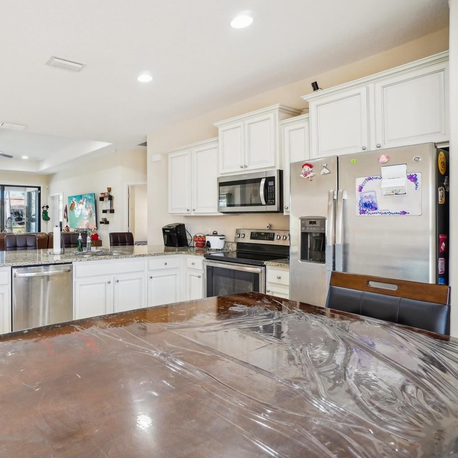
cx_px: 111
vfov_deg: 74.8
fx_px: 299
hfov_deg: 69.6
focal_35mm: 20
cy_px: 221
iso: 400
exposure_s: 1/13
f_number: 8
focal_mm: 10
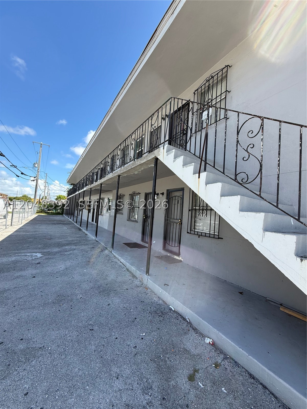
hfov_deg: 85.7
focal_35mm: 14
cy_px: 204
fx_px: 166
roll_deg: -4.7
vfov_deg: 102.1
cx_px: 154
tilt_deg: +3.9
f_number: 2.2
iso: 64
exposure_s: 1/596
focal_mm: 2.22
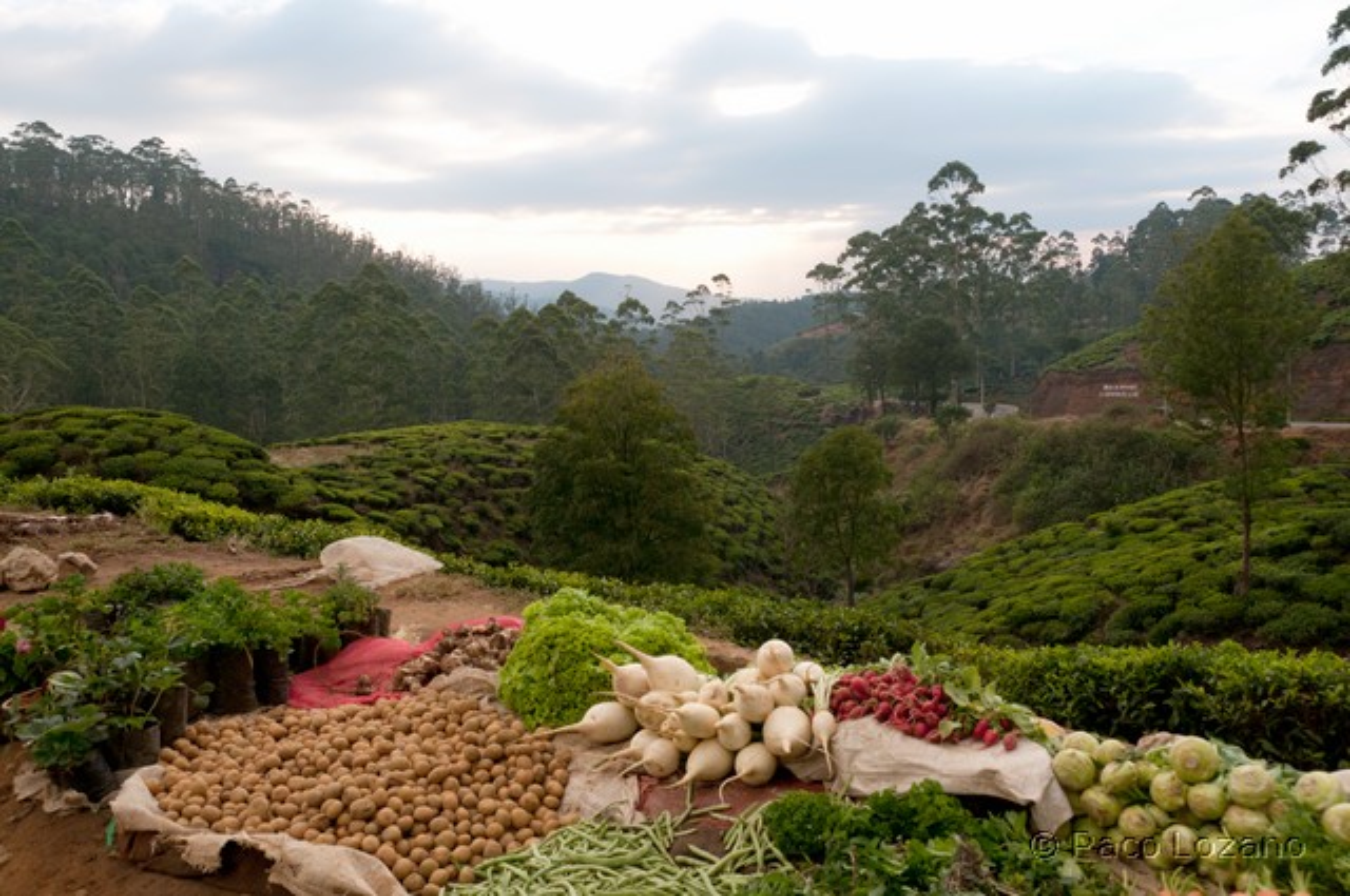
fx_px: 1236
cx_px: 675
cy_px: 448
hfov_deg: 57.3
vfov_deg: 39.9
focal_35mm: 33
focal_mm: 22
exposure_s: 1/200
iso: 200
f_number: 7.1
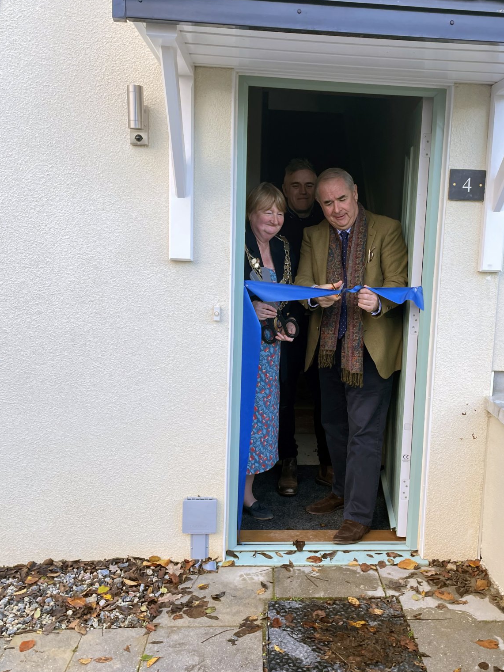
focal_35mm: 35
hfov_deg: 40.3
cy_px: 320
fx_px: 679
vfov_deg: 52.6
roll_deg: -1.3
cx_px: 331
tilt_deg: -9.5
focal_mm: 4.2
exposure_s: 1/127
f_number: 1.6
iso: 32
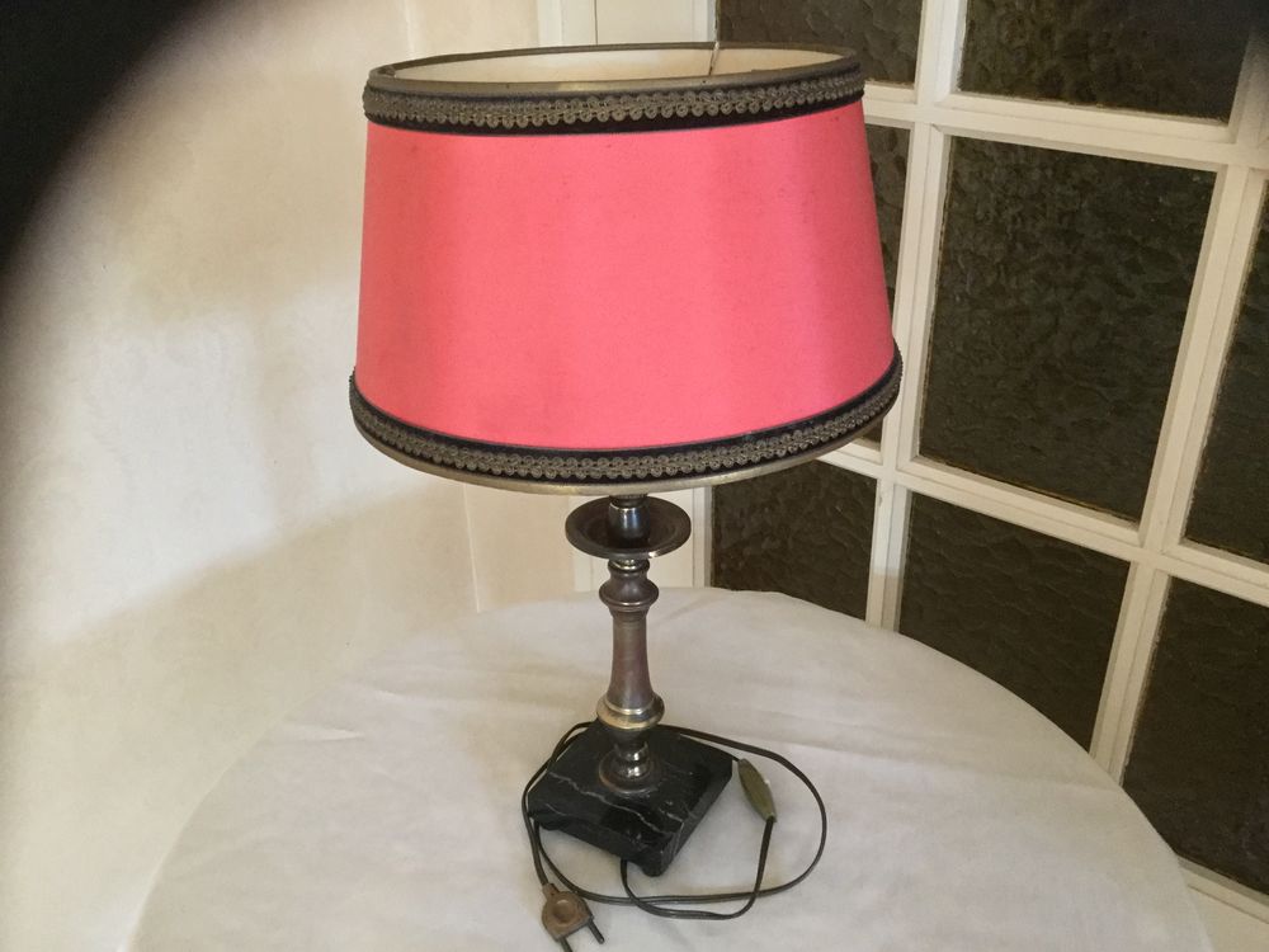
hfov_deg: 58.4
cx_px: 634
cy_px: 476
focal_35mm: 31
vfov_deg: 45.4
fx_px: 1136
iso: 200
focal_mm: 3.3
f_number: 2.4
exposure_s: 1/25
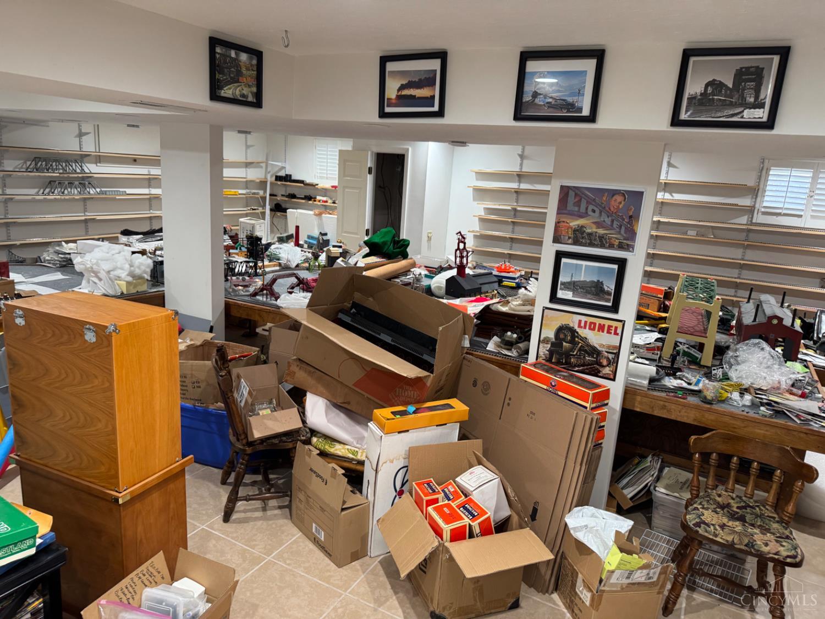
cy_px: 310
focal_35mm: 24
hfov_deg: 71.6
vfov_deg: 56.8
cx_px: 412
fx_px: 572
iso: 250
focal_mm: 6.76
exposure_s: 1/60
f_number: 1.78
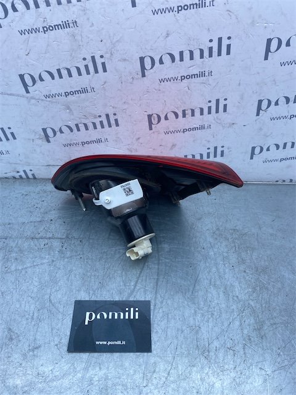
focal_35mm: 26
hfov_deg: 53.1
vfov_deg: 67.3
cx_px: 148
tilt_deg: -45.3
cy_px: 198
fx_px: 296
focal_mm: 4.25
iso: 32
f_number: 1.8
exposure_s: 1/919
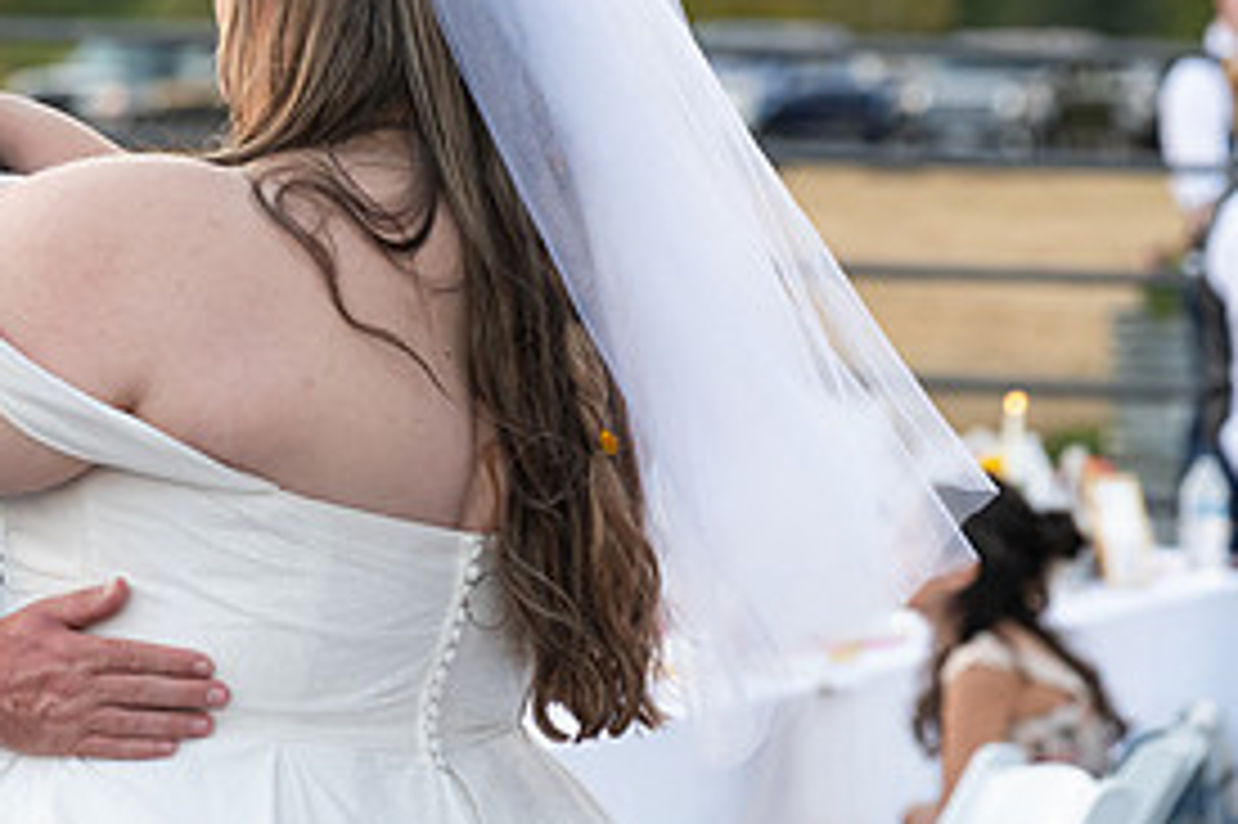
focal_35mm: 209
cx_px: 144
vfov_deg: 6.6
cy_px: 281
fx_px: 7183
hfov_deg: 9.8
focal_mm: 99
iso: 1600
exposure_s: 1/500
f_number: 4
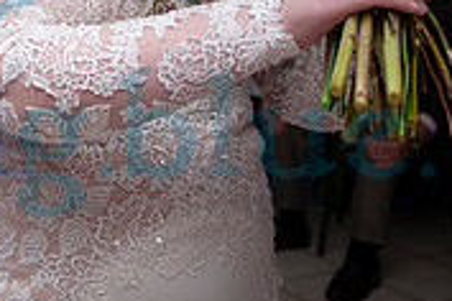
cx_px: -112
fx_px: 1193
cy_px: -148
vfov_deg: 13.6
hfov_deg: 19.9
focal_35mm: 95
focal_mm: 29
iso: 250
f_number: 2.8
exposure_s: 1/200
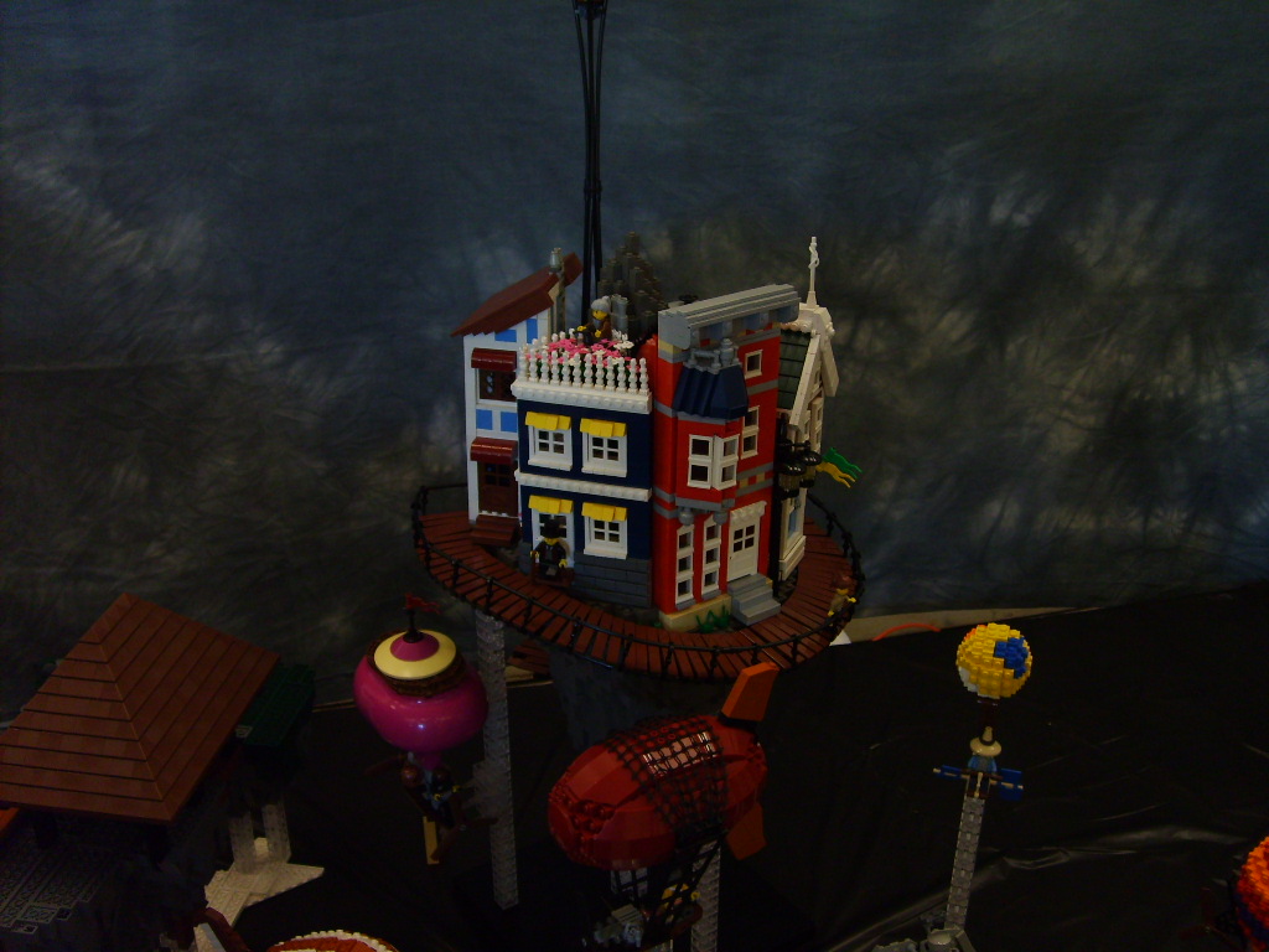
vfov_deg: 40.7
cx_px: 634
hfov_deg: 52.6
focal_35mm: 35
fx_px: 1283
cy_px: 476
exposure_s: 1/30
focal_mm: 5.8
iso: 100
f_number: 2.8
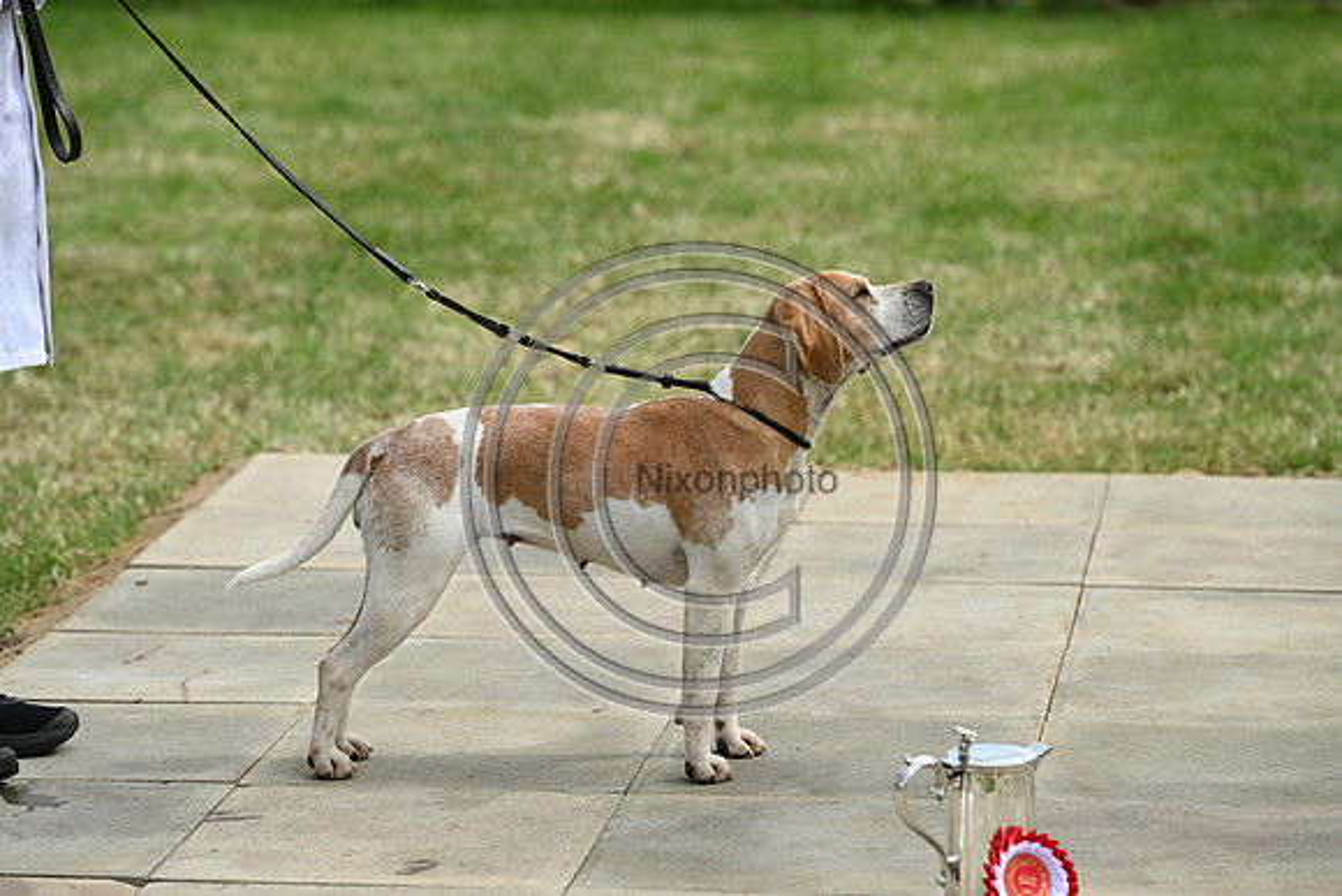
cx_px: 671
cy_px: 448
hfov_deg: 15.2
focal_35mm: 135
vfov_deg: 10.2
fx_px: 5033
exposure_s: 1/1000
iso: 140
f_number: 4.5
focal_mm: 135
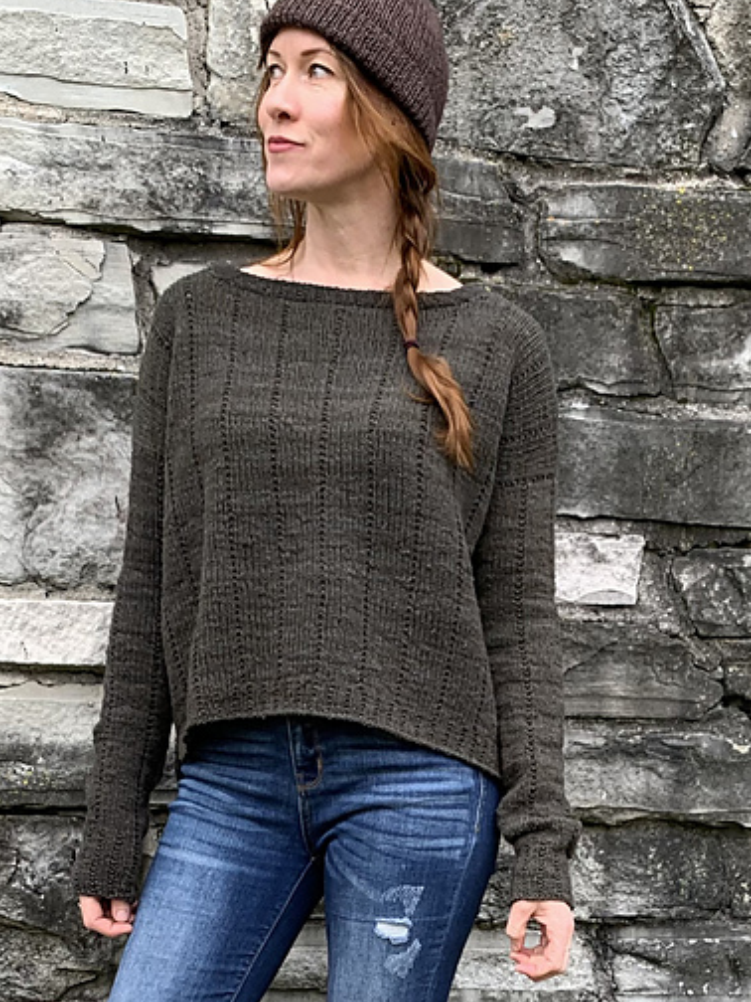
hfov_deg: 42.8
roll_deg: -0.9
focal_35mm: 33
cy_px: 499
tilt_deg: -9.1
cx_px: 435
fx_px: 955
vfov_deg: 55.4
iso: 25
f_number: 1.8
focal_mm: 4.25
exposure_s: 1/166
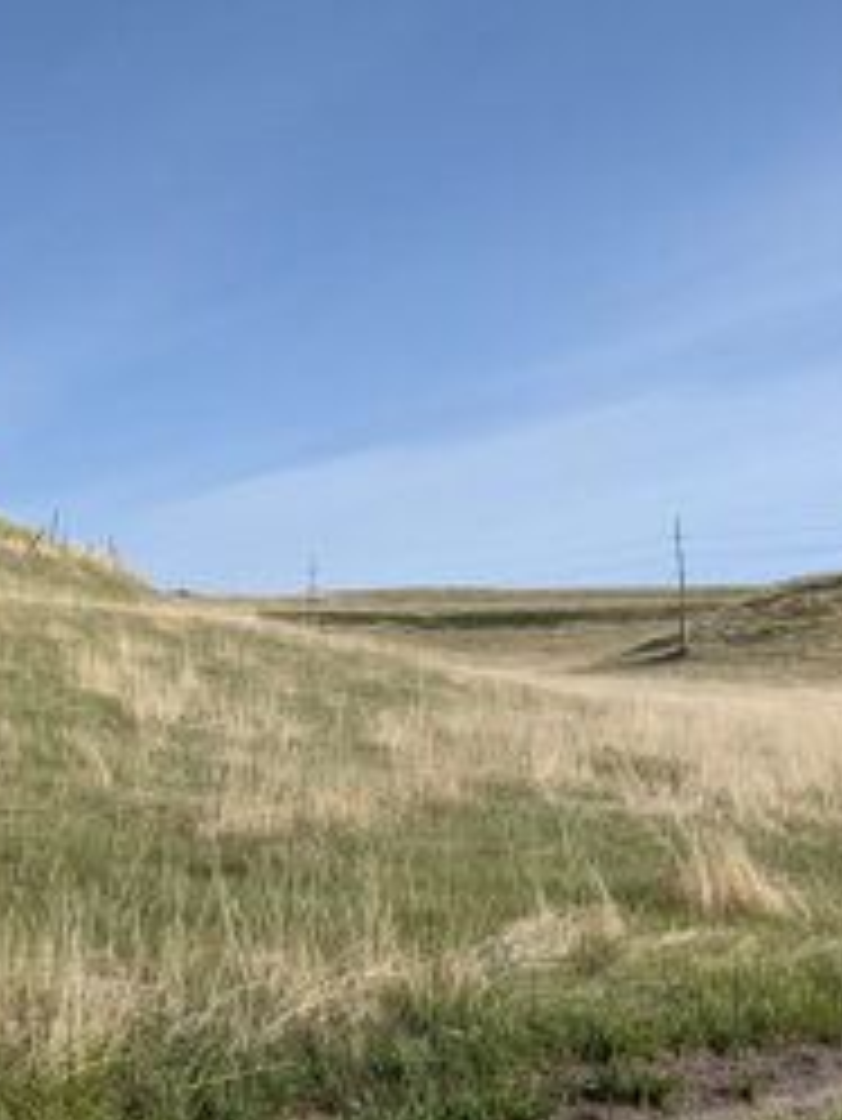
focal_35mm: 52
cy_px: 571
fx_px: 1685
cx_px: 459
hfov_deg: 28.0
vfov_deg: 36.8
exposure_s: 1/2924
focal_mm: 4.38
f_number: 1.73
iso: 62
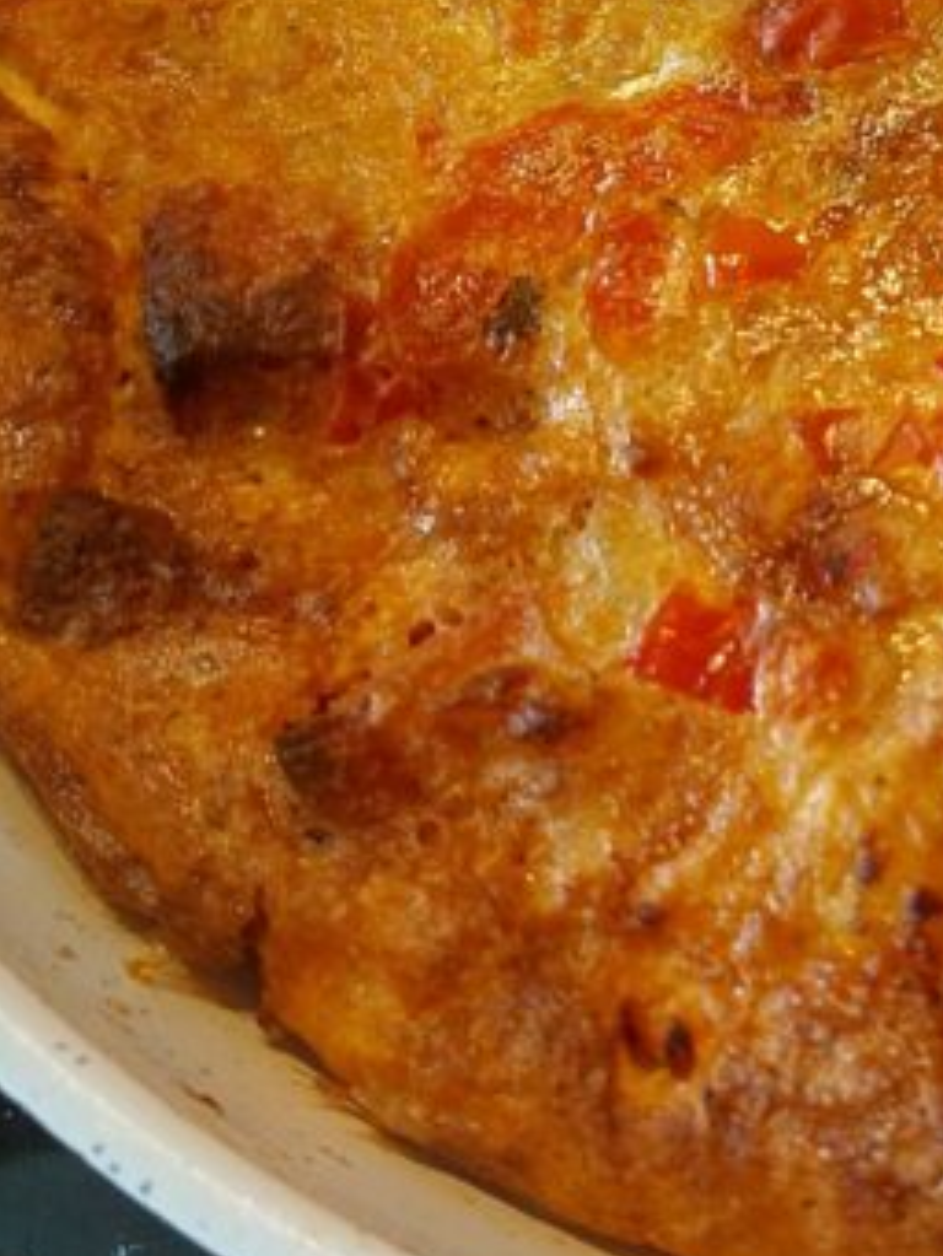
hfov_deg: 18.5
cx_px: 1171
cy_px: 125
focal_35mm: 75
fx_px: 2722
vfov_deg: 25.2
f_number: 1.8
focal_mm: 5.23
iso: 100
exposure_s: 1/50
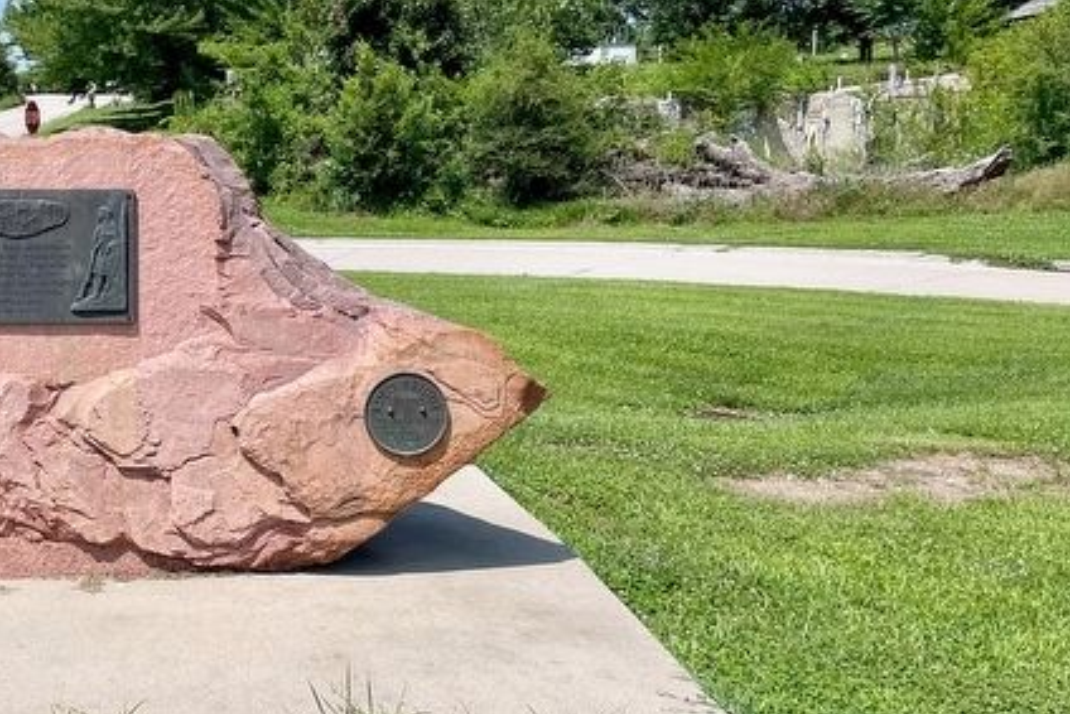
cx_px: 111
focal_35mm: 51
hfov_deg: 36.5
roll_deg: +0.9
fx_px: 1516
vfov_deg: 26.5
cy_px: 348
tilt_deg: -4.7
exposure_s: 1/4292
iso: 32
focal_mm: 4.2
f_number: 1.6
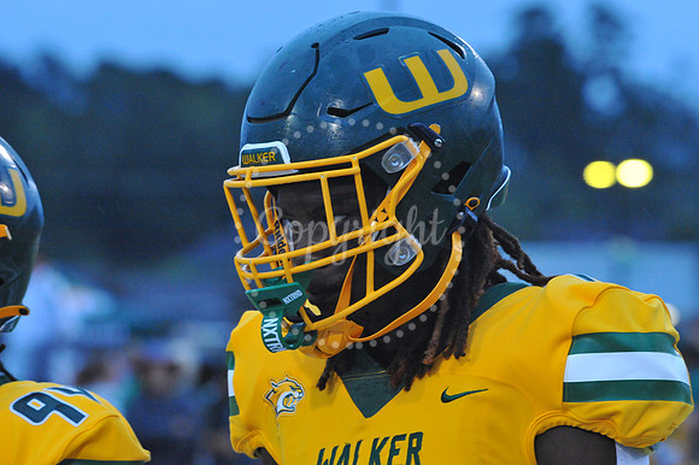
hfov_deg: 6.4
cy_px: 232
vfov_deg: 4.3
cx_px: 350
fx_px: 6210
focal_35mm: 320
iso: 6400
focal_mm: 320
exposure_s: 1/200
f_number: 11
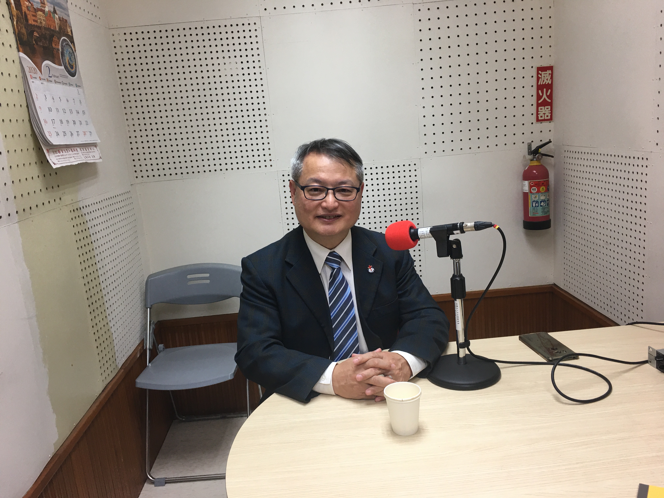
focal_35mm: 29
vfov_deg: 48.2
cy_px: 249
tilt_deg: -11.1
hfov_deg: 61.7
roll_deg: +5.0
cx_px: 332
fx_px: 556
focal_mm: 4.15
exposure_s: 1/33
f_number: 2.2
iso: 25
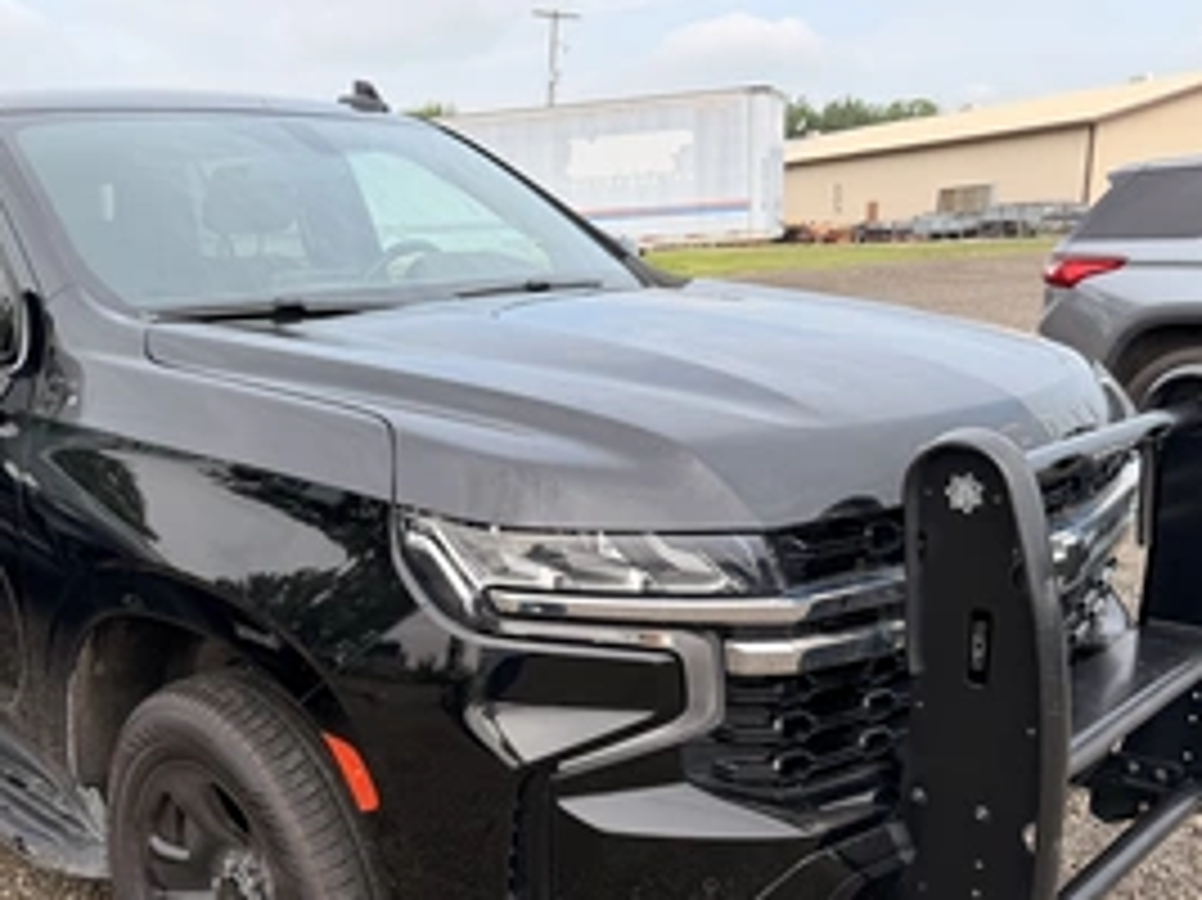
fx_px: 1249
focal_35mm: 36
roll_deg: +2.7
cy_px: 603
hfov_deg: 50.6
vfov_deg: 39.1
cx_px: 423
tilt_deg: -15.0
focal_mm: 6.76
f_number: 1.78
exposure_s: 1/1211
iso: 80
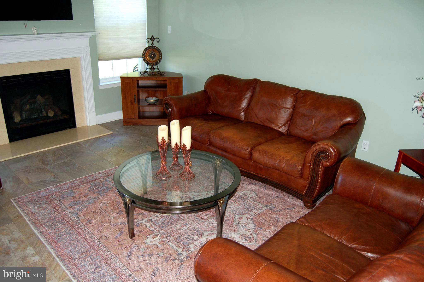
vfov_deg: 47.8
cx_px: 212
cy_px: 141
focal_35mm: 27
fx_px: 318
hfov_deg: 67.4
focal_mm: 18
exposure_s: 1/60
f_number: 3.5
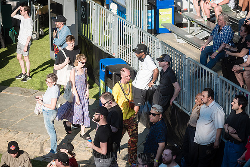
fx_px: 868
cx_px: 125
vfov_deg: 11.0
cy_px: 84
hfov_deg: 16.4
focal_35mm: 125
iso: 500
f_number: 3.5
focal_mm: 125
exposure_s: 1/4000
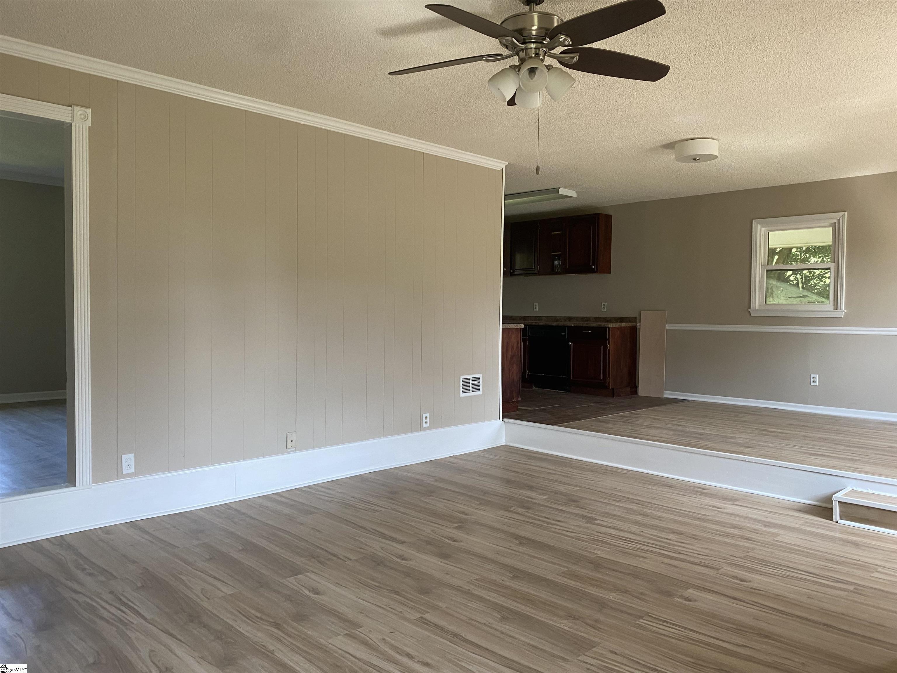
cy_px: 336
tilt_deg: -2.2
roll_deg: -0.9
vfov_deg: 53.1
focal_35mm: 26
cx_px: 448
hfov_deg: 67.3
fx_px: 674
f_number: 1.8
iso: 125
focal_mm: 4.25
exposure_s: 1/60
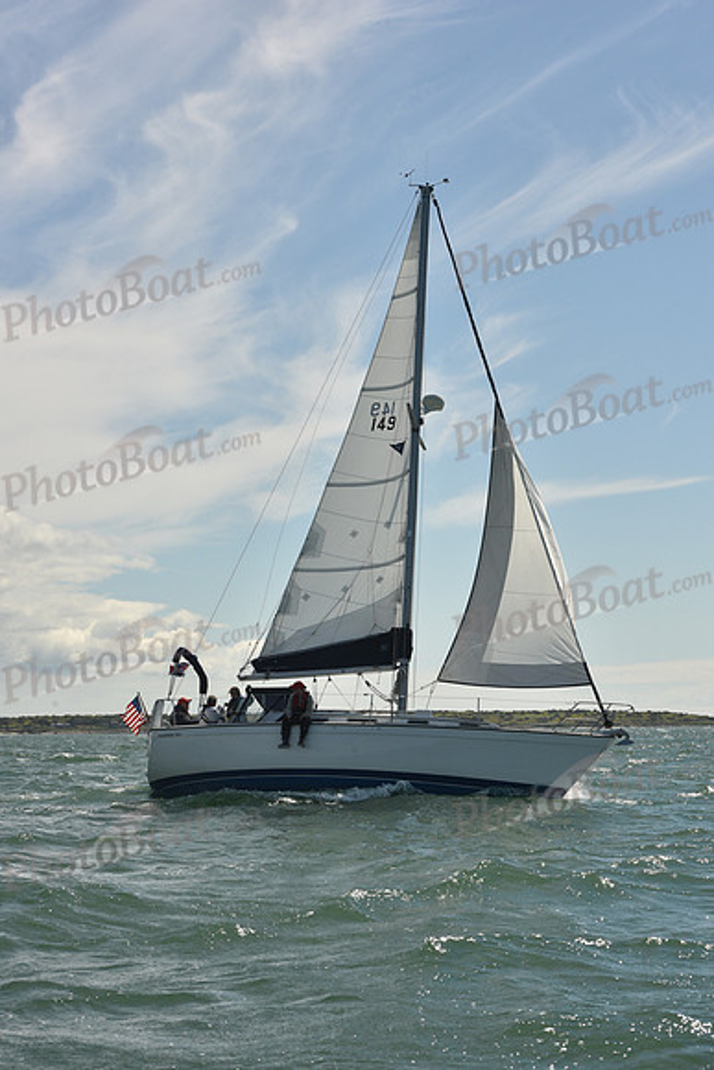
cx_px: 357
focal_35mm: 70
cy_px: 535
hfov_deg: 19.5
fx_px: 2081
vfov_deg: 28.8
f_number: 13
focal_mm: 70
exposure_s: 1/800
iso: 320
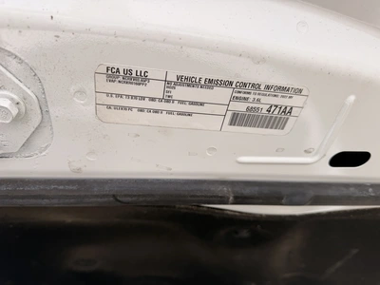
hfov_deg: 71.6
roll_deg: +0.8
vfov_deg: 56.8
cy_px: 142
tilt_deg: +7.1
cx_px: 190
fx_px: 263
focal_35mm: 24
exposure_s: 1/1618
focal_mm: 6.76
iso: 80
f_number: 1.78
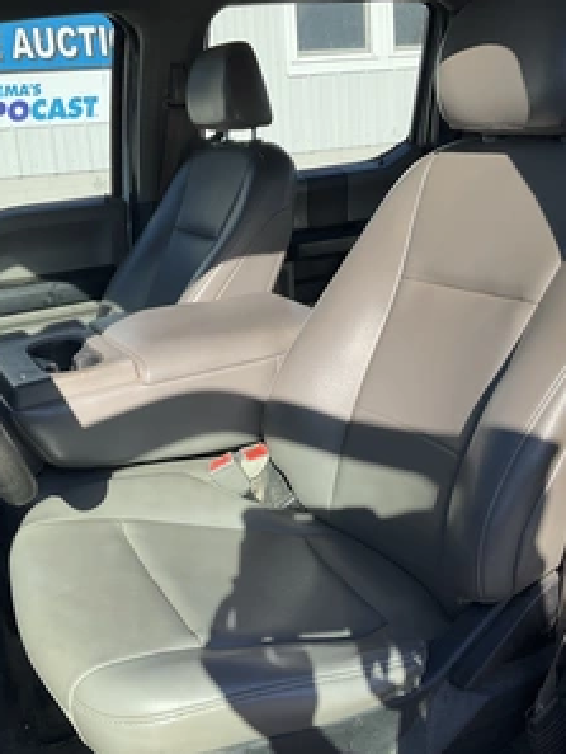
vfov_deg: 47.8
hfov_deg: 36.7
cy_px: 378
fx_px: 850
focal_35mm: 39
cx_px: 231
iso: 25
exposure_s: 1/978
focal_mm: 3
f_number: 1.8
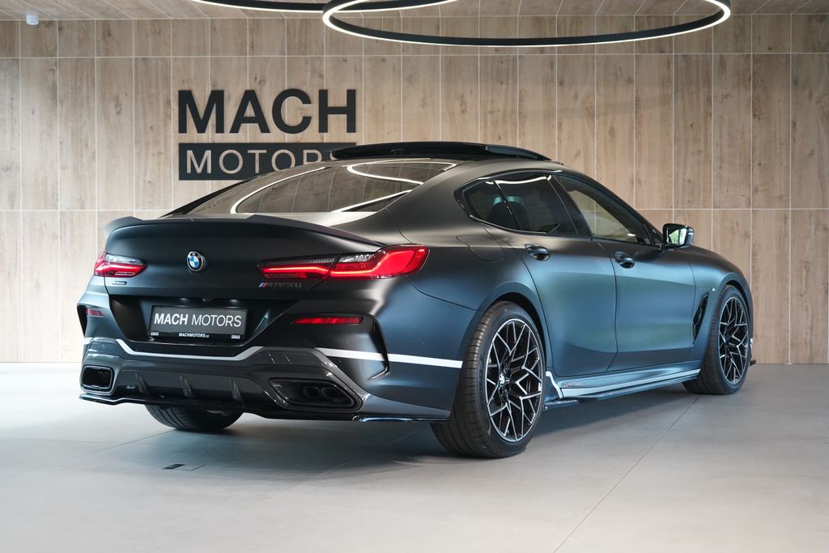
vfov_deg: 22.6
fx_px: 1382
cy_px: 276
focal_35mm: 60
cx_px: 414
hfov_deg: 33.4
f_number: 5
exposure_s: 1/160
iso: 5000
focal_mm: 60
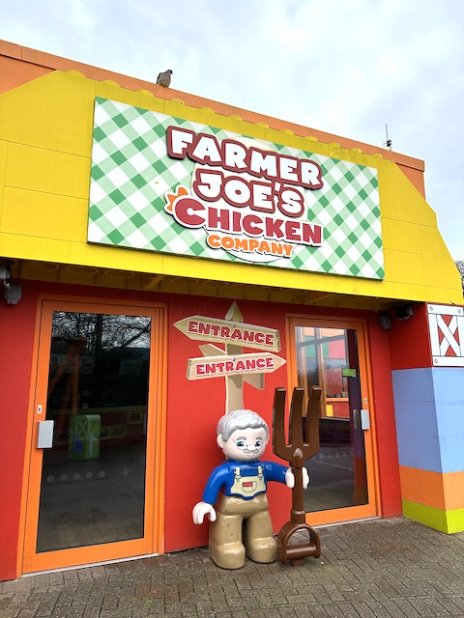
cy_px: 309
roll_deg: -1.0
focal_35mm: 24
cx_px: 232
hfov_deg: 56.8
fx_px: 429
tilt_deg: +9.2
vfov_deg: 71.6
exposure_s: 1/4545
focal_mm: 6.86
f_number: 1.78
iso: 80
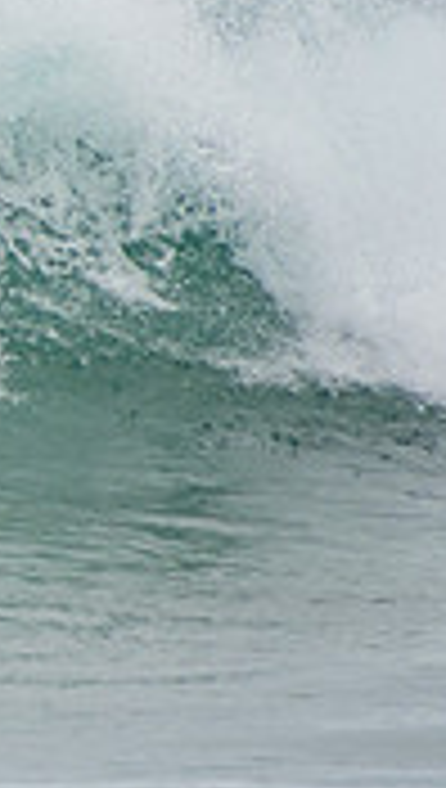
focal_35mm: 2026
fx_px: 42411
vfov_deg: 1.1
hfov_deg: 0.6
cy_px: 227
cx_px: -748
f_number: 5.6
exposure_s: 1/1600
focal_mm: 390
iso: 250
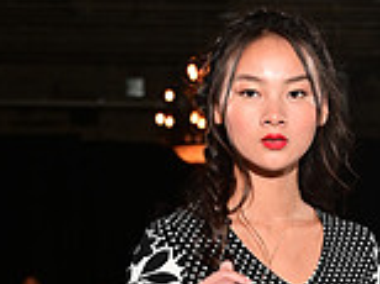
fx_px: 3102
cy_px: 689
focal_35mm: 283
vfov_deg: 5.1
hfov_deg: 7.0
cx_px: 227
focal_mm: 78
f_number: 6.3
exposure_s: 1/160
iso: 1000
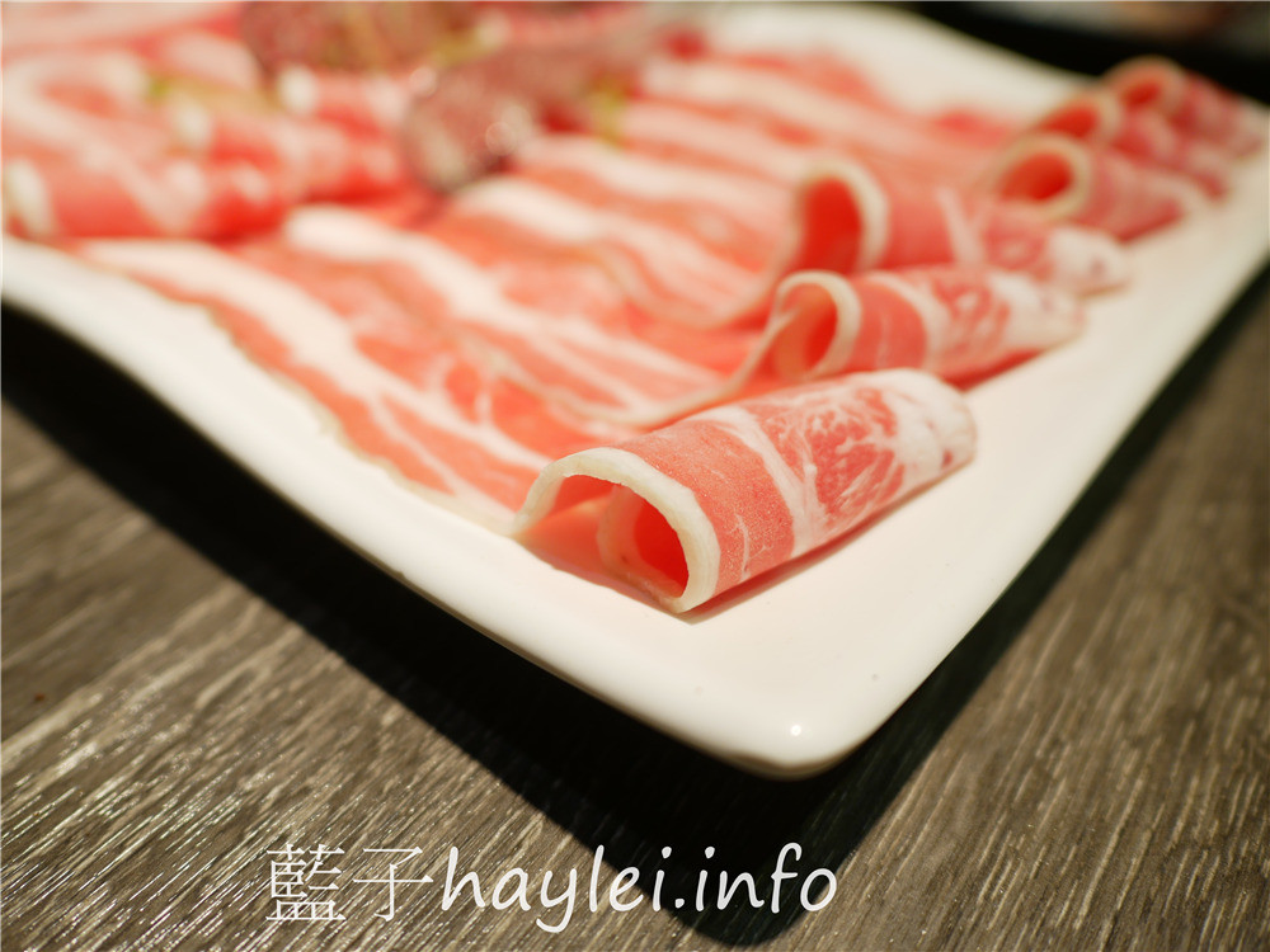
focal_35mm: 30
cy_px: 476
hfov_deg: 60.0
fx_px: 1101
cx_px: 635
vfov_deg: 46.8
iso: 200
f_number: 2
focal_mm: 15
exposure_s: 1/160
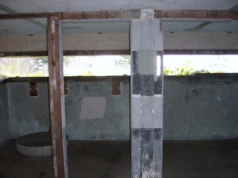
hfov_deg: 52.6
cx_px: 119
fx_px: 241
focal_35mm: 35
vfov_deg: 40.7
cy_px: 89
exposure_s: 1/30
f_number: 2.8
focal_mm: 5.8
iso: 69
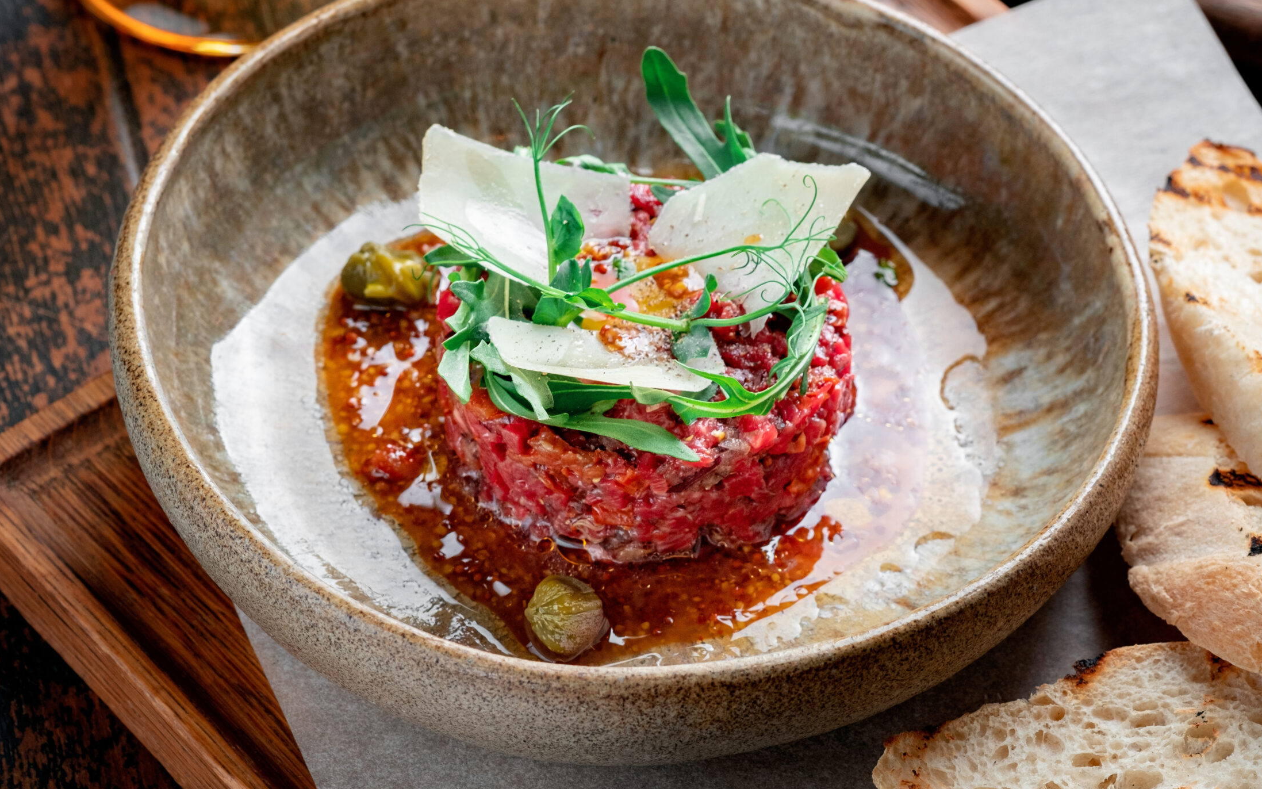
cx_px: 707
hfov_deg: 19.5
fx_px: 3680
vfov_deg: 12.2
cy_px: 380
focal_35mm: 107
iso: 320
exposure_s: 1/200
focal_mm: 60
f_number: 7.1
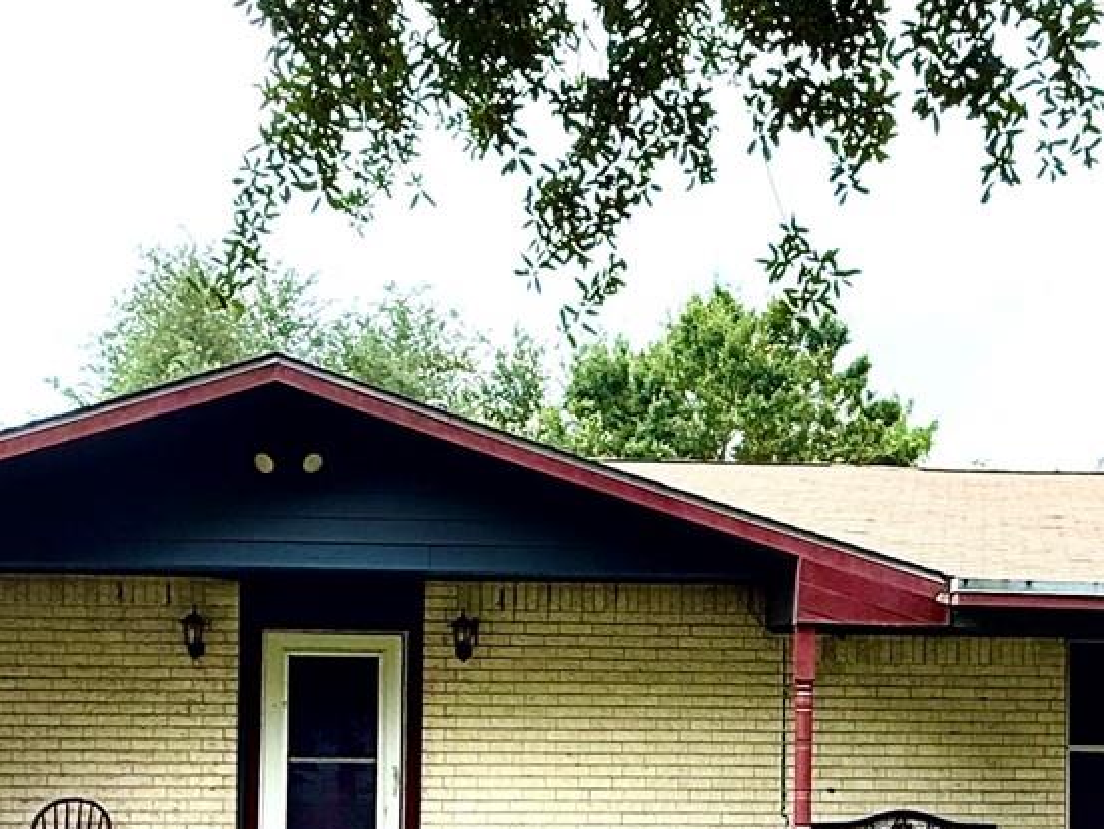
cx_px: 767
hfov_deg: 36.3
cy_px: 697
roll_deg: -0.6
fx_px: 1660
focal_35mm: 52
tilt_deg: +2.8
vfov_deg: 27.3
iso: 64
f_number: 2.2
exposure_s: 1/1312
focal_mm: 2.22
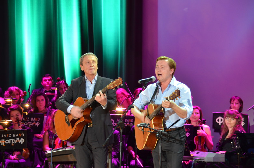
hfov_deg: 12.3
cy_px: 84
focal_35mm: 168
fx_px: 1183
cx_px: 127
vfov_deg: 8.1
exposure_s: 1/30
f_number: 5.6
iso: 1400
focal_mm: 112
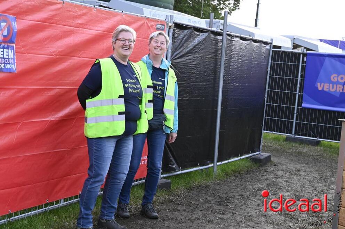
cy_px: 114
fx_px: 670
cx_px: 172
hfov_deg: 28.9
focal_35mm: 70
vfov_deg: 19.4
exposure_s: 1/1000
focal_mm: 70
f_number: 8
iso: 8000
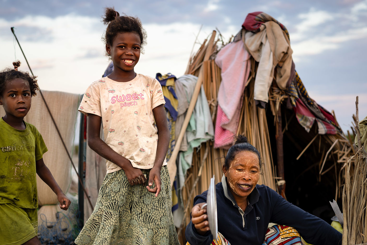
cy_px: 175
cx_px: 182
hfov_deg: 33.4
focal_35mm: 60
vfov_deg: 22.5
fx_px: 612
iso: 400
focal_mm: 35
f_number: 1.4
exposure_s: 1/800
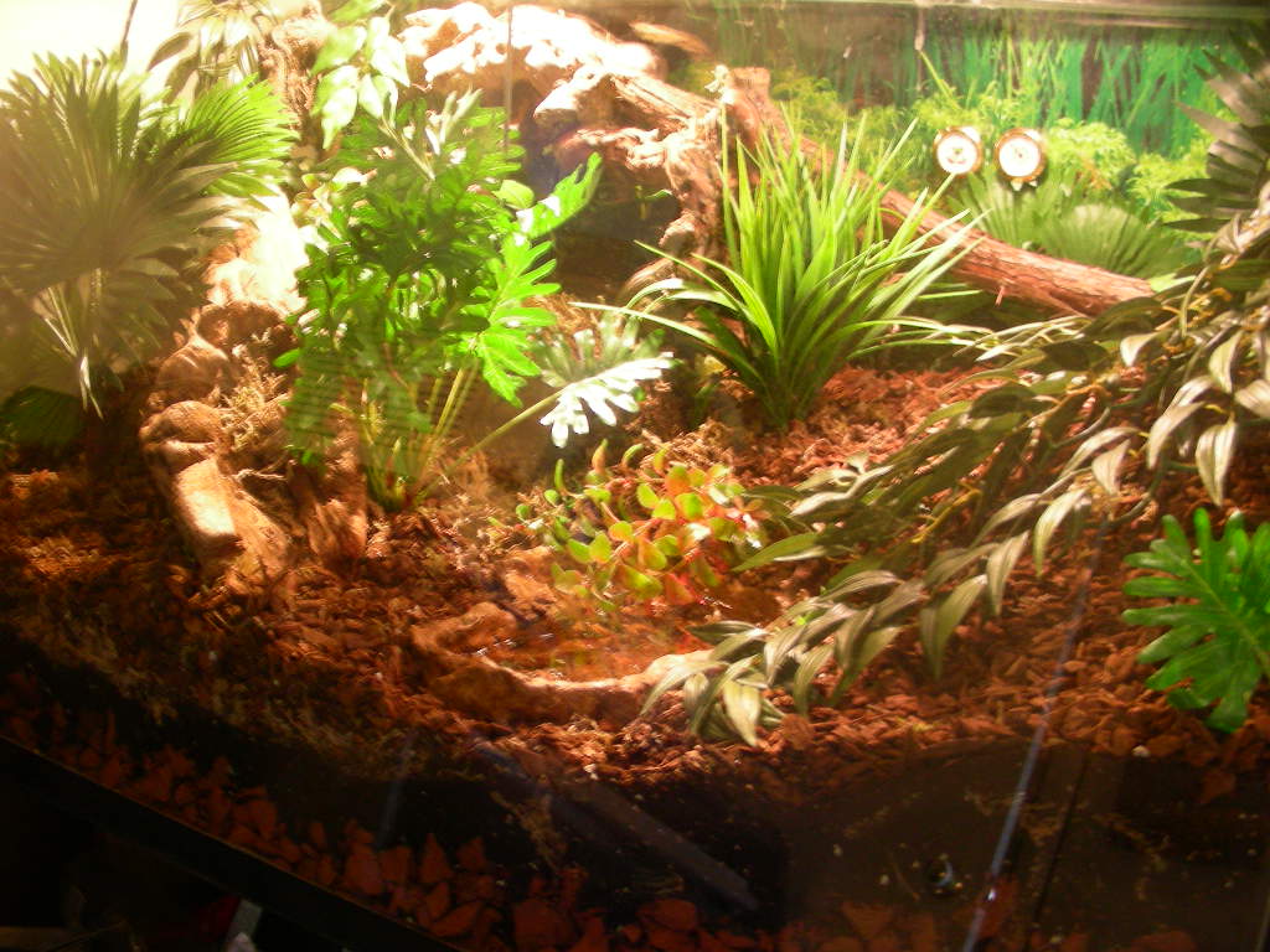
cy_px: 476
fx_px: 1394
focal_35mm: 38
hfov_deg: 49.0
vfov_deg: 37.7
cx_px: 635
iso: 130
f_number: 3.5
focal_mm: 6.3
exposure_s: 1/3.9
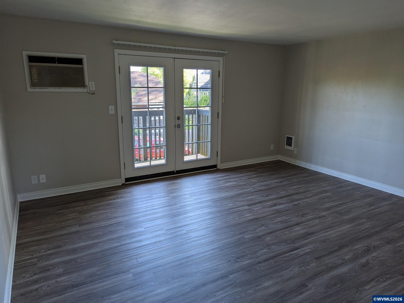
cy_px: 152
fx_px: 280
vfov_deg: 56.8
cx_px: 202
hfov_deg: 71.6
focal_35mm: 24
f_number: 1.85
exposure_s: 1/69.4
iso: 53
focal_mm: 6.81
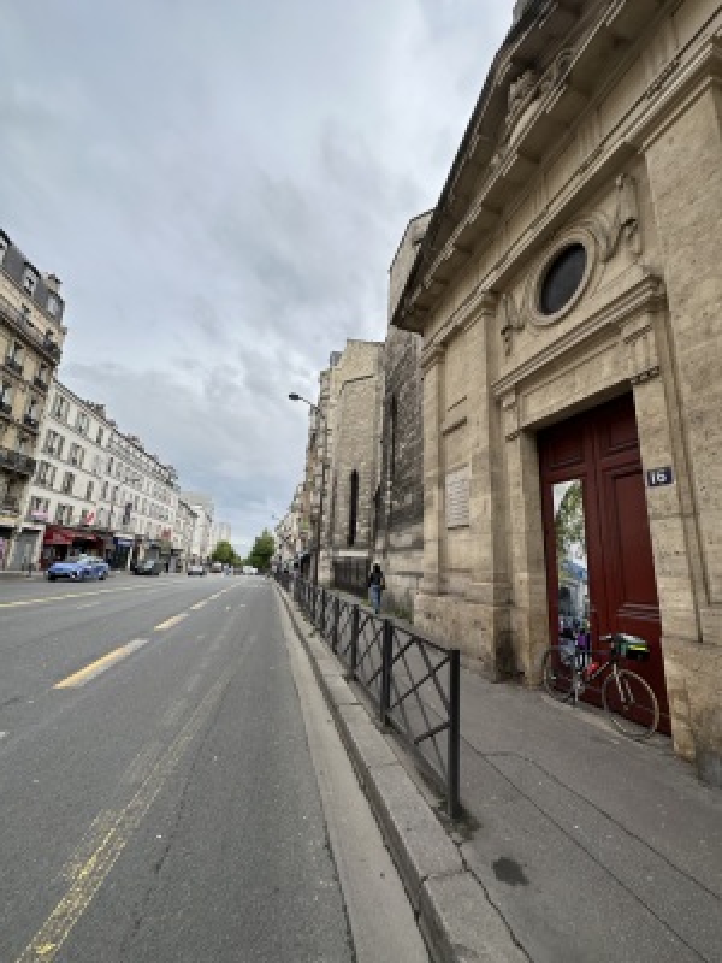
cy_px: 482
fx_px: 389
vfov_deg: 102.1
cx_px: 361
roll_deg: -3.6
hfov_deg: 85.7
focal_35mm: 14
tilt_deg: +12.9
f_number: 2.2
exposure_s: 1/1335
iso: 50
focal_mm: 2.22
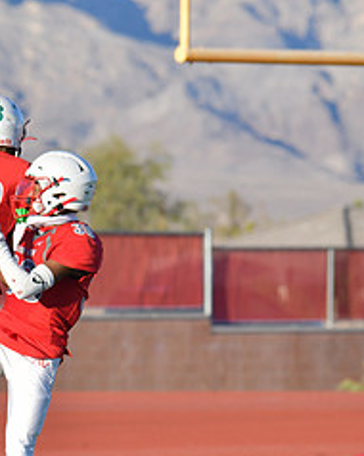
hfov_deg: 3.7
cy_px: 365
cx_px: 2
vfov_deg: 4.7
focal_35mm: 412
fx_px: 5555
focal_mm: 180
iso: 560
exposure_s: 1/3200
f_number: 5.6
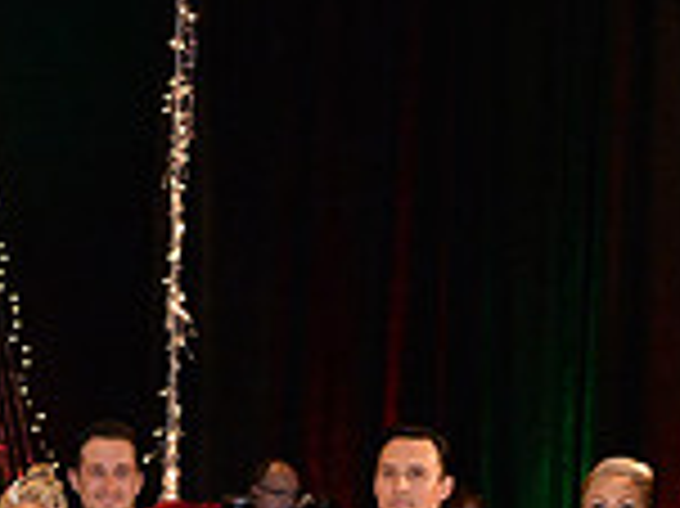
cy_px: 677
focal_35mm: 177
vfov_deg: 8.3
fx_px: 3474
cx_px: 320
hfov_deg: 11.2
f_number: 5
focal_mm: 48
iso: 2500
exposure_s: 1/250
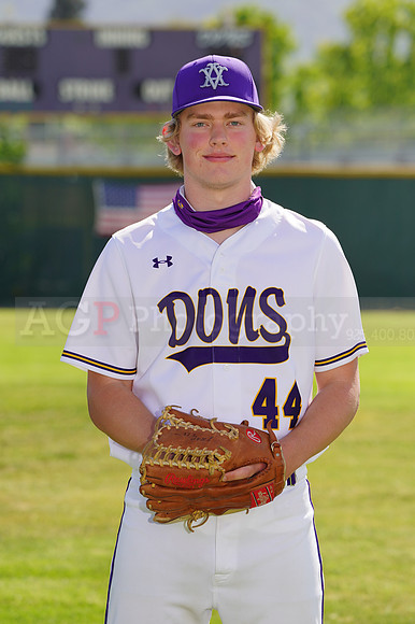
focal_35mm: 232
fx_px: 4016
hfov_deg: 5.9
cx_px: 208
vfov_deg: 8.9
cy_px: 312
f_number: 8
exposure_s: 1/250
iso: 100
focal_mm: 232
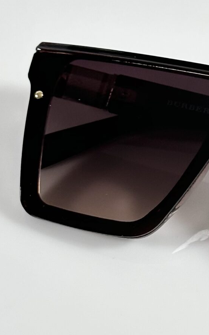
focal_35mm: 146
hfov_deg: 8.9
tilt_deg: -49.1
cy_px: 170
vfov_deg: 14.3
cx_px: 250
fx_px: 1330
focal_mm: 6.86
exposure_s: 1/100
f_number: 1.78
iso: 80
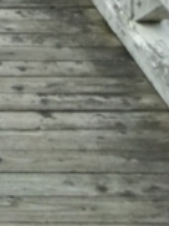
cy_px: -296
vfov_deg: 10.9
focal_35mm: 156
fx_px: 1018
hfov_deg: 8.8
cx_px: -209
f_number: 2.2
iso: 25
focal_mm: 4
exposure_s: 1/757
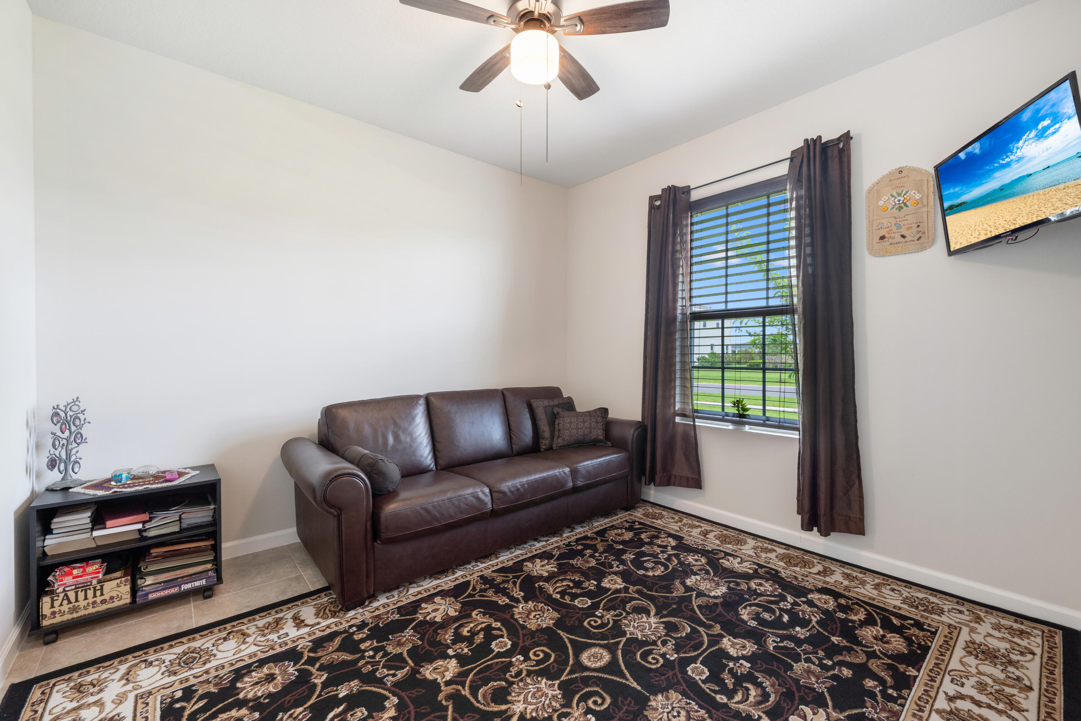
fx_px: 420
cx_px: 540
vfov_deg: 81.2
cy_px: 360
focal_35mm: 14
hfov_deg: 104.3
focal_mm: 14
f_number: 9
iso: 250
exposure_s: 1/3
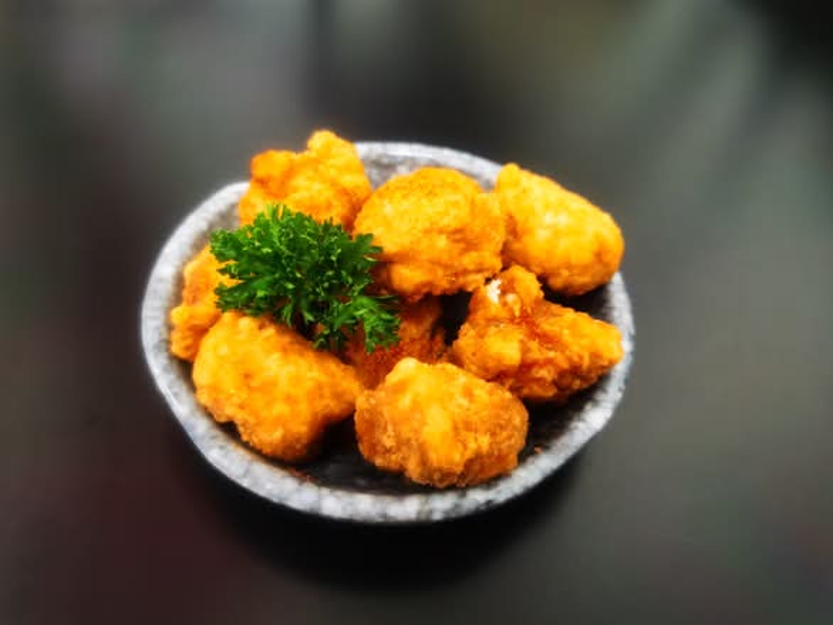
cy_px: 312
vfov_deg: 51.4
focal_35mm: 27
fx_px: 650
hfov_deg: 65.3
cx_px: 416
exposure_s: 1/50
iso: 400
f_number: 1.6
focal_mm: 5.56
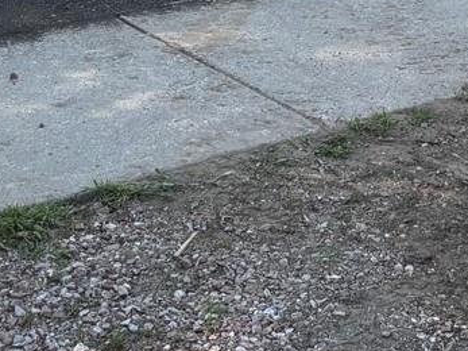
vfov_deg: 12.1
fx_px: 1622
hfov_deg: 16.0
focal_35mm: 120
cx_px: 510
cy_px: -65
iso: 50
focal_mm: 5.96
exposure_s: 1/1399
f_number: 1.6
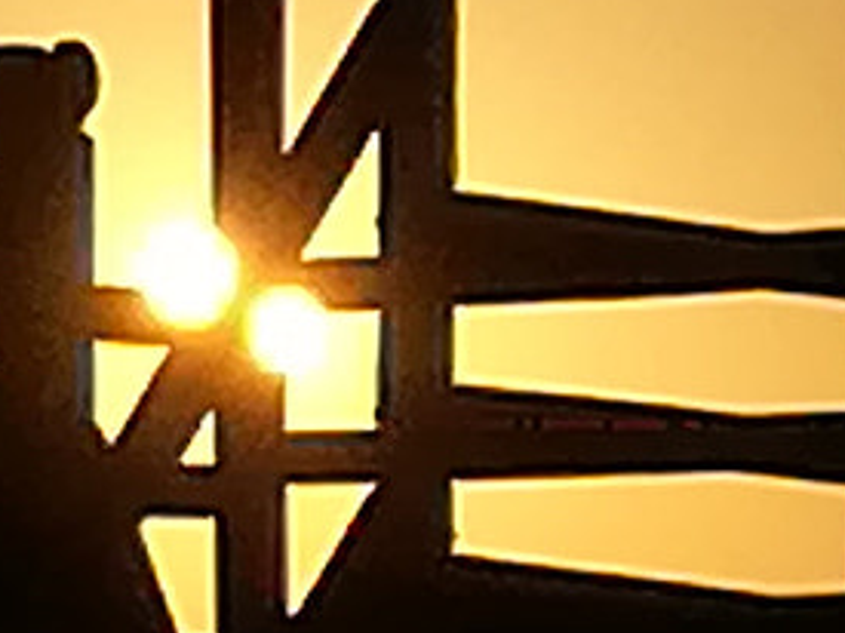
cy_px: 449
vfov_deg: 2.7
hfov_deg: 3.7
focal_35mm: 541
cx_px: 28
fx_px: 13200
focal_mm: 3.83
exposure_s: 1/11765
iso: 50
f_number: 2.2
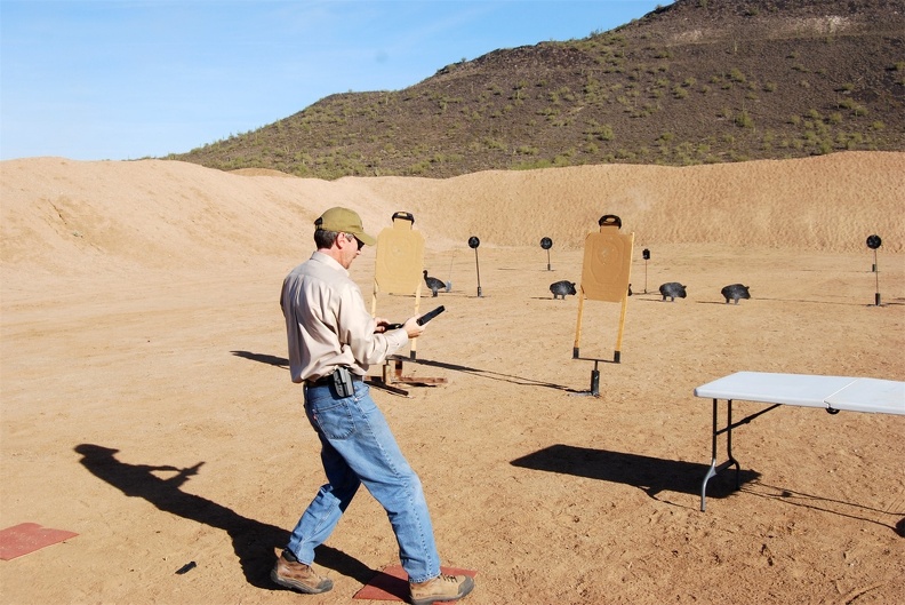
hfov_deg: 49.5
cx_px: 452
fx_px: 981
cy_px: 302
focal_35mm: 39
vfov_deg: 34.3
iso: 100
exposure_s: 1/250
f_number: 8
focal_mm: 26
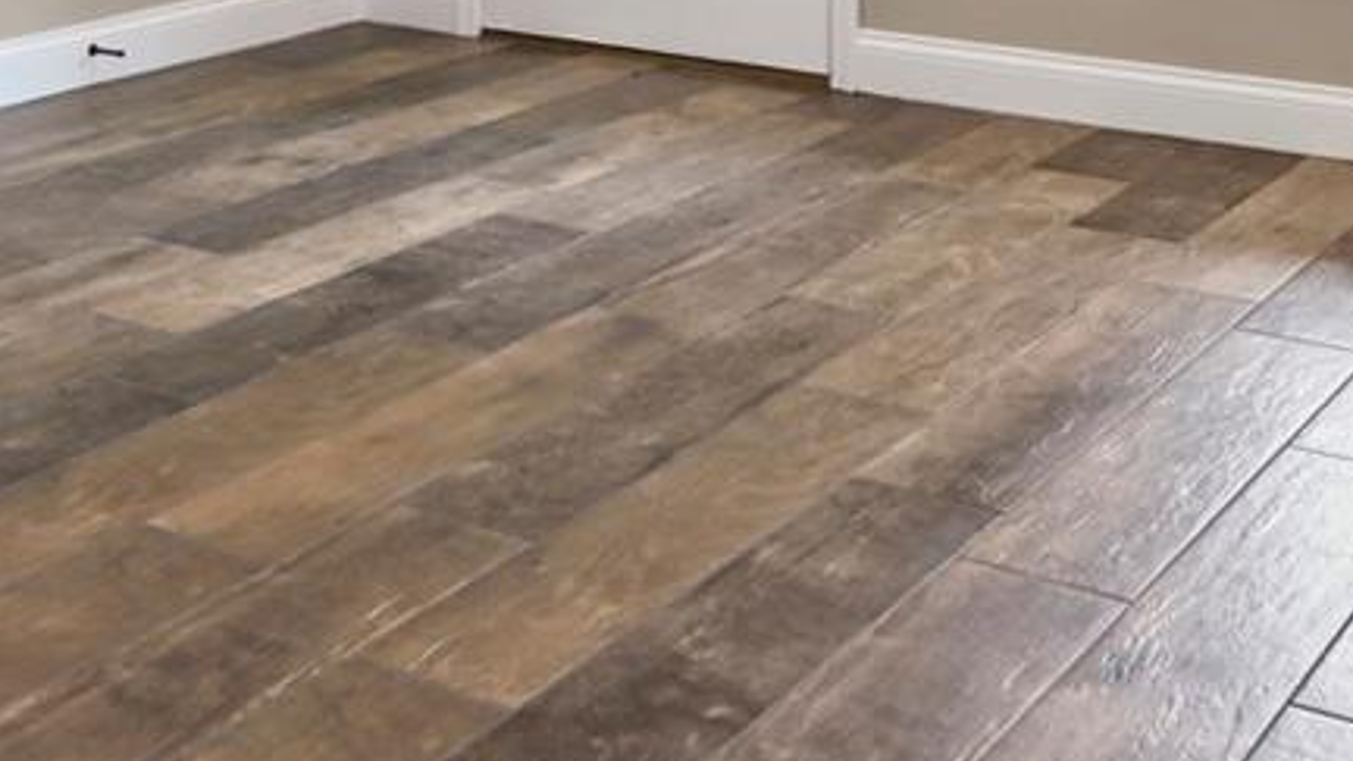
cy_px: -409
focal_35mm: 62
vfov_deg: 17.3
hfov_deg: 33.8
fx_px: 2224
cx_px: 648
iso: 100
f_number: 8
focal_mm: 16
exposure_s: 1/5
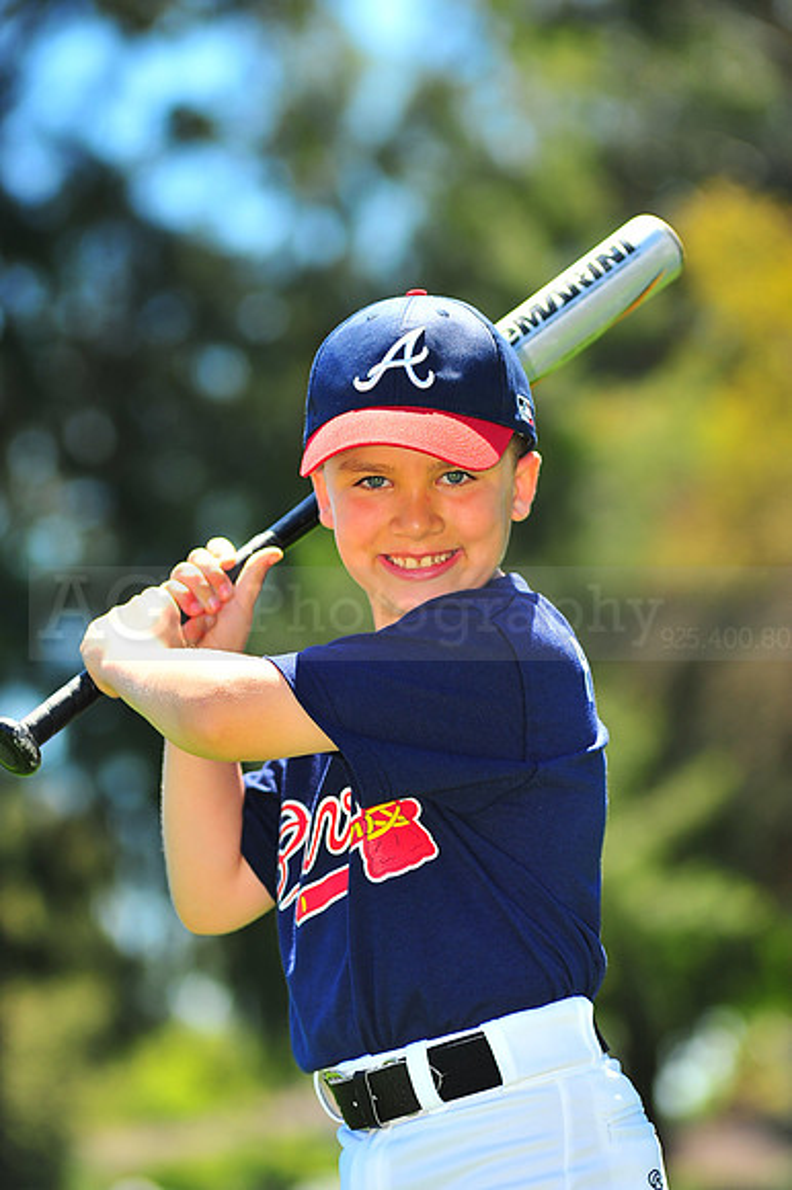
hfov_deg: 7.6
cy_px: 595
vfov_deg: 11.4
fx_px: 5947
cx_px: 396
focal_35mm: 180
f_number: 5
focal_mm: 180
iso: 200
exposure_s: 1/640
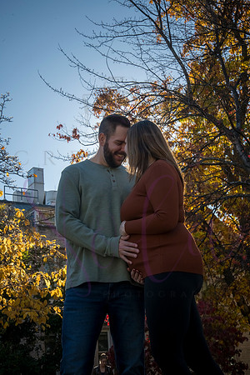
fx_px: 646
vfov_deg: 32.4
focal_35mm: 62
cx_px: 125
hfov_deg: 21.9
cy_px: 188
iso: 640
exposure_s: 1/160
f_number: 20
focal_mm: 62
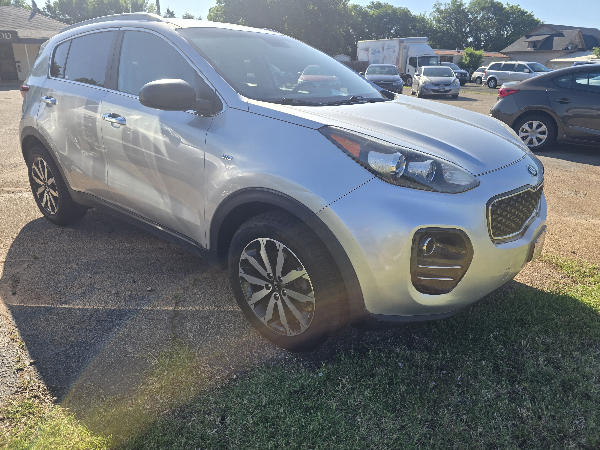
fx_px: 399
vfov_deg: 58.9
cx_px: 300
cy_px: 225
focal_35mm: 23
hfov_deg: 73.9
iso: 12
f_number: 1.7
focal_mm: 6.3
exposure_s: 1/494
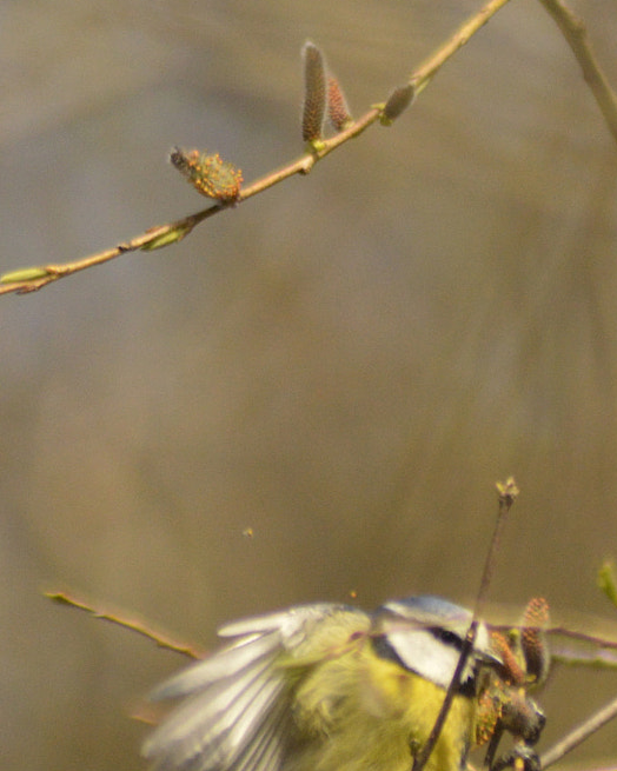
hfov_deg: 1.5
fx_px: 23534
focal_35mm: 1031
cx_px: 528
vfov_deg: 1.9
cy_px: 420
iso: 1600
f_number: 5.6
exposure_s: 1/4000
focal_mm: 300
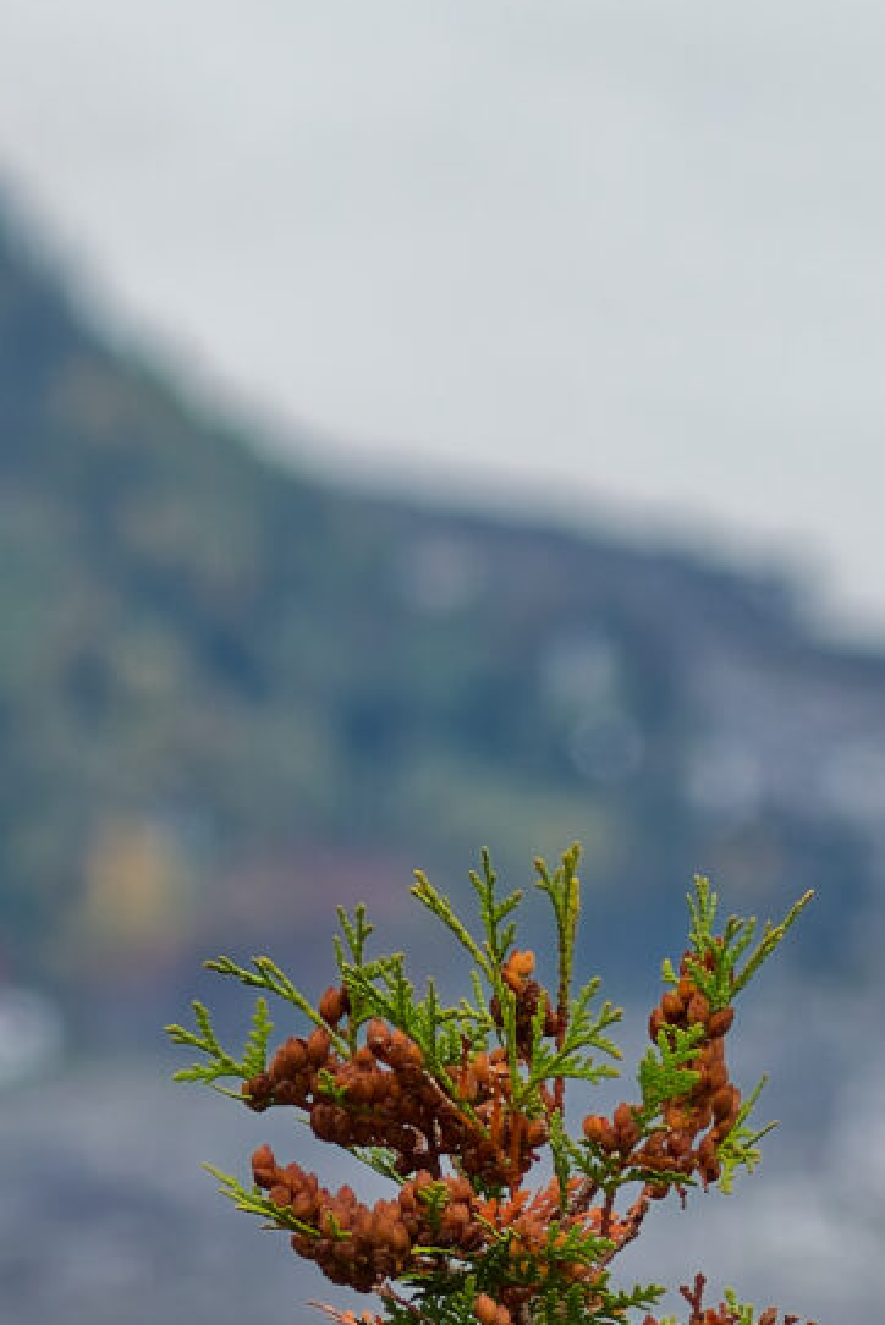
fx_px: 39108
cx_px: 444
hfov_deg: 1.3
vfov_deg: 1.9
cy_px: 1022
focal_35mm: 1062
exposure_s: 1/1000
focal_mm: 150
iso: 720
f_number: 8
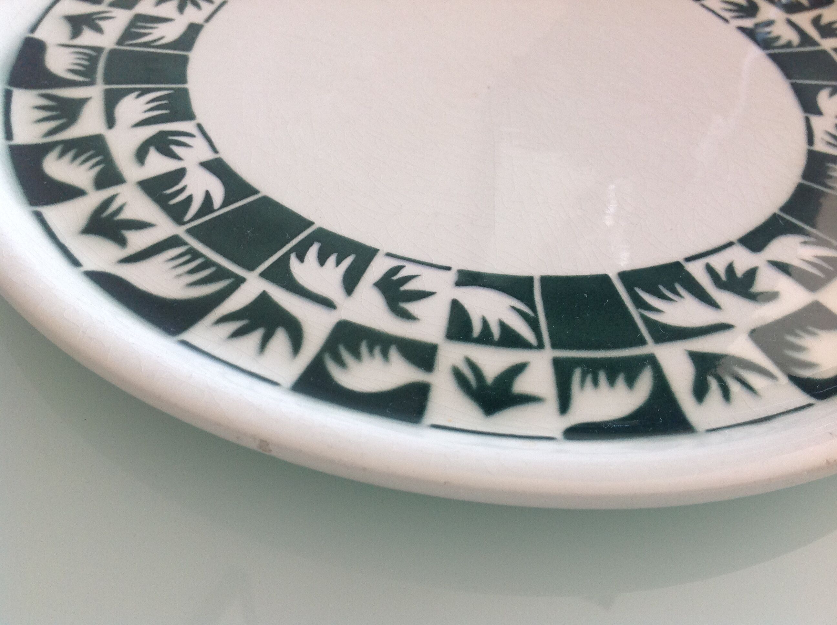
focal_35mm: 35
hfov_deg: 52.7
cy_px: 312
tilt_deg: -46.1
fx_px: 845
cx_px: 418
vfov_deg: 40.6
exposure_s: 1/120
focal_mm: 4.28
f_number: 2.4
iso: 100
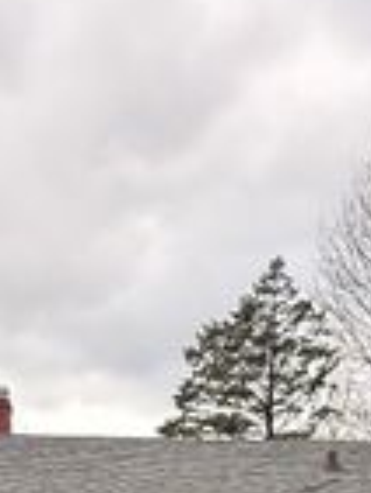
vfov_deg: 22.7
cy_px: 778
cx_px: 144
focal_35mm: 66
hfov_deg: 22.2
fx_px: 942
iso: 64
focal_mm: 2.22
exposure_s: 1/268
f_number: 2.2
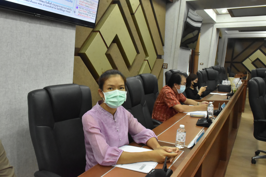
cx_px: 133
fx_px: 244
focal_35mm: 33
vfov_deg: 40.0
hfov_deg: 57.2
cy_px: 88
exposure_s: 1/13
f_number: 20
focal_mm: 22
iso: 3200
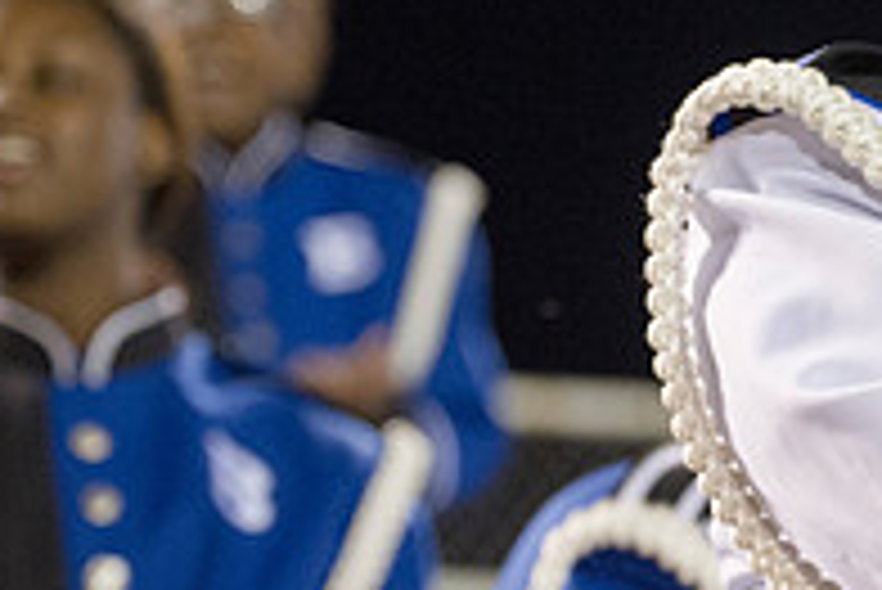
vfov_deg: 3.7
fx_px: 9047
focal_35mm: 369
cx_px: 986
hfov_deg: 5.6
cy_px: 374
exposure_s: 1/80
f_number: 4
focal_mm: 125
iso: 4000
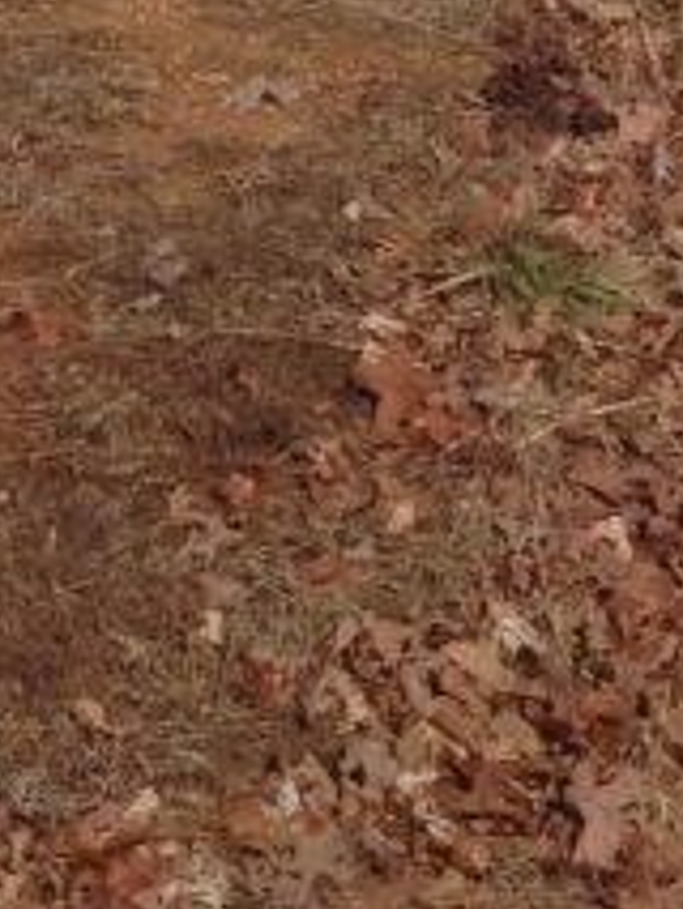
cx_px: 124
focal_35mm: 168
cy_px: -527
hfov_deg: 8.8
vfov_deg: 11.2
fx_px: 4415
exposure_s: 1/3367
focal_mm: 4.28
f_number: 2.4
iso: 50
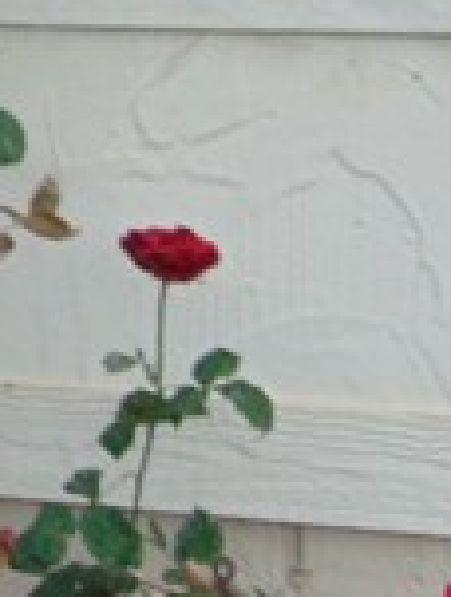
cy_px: -194
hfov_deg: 8.3
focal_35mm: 169
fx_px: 2923
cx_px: -510
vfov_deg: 11.4
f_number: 3
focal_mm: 4.5
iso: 80
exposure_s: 1/500
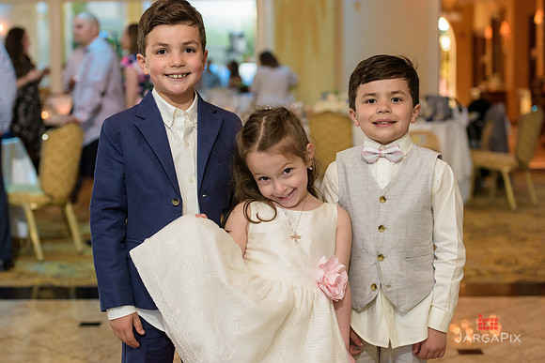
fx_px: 1060
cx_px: 272
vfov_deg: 19.5
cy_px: 182
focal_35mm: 70
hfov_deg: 28.8
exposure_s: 1/125
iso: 1600
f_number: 4
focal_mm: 70
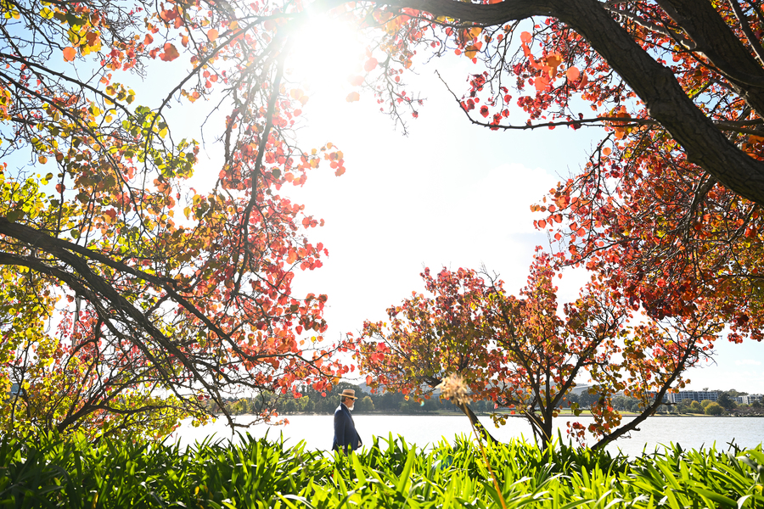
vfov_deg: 45.0
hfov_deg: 63.7
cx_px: 382
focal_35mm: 29
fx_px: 615
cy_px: 254
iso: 250
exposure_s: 1/640
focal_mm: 29
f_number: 5
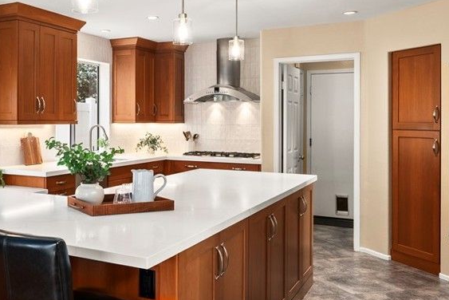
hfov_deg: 46.3
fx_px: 499
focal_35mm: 40
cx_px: 99
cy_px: 116
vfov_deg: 33.3
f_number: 11
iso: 640
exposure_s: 1/6
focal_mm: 22
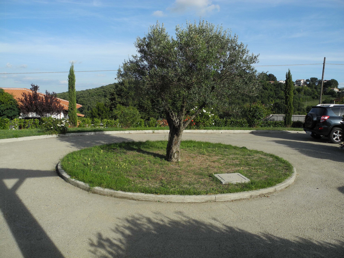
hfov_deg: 63.4
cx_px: 172
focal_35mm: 28
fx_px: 278
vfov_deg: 49.7
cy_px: 129
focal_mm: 6
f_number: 4
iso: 100
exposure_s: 1/950
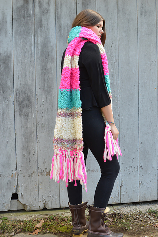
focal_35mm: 52
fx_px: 346
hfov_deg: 25.7
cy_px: 118
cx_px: 79
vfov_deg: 37.9
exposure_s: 1/125
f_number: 5.6
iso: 400
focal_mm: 35
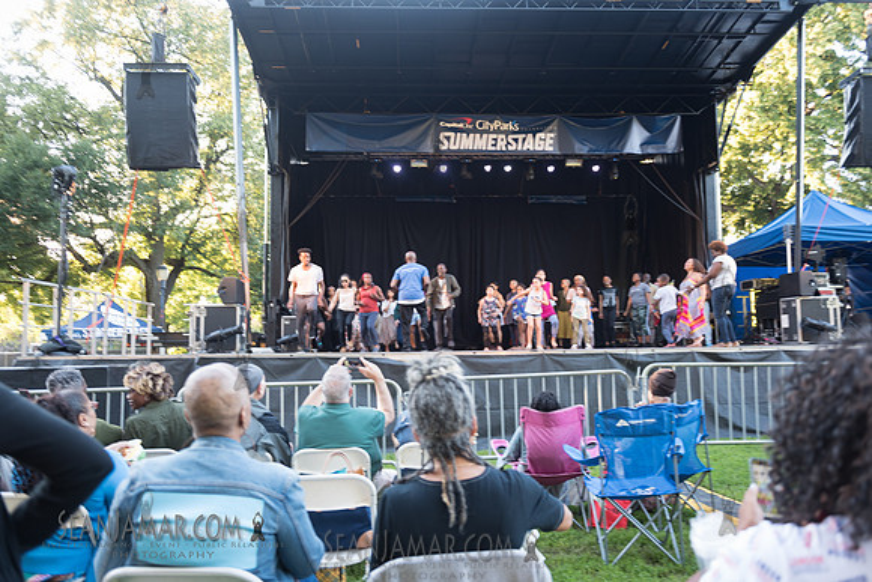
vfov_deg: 47.0
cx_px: 436
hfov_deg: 66.2
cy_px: 291
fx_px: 669
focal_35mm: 28
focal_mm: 27
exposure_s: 1/80
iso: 200
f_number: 2.8
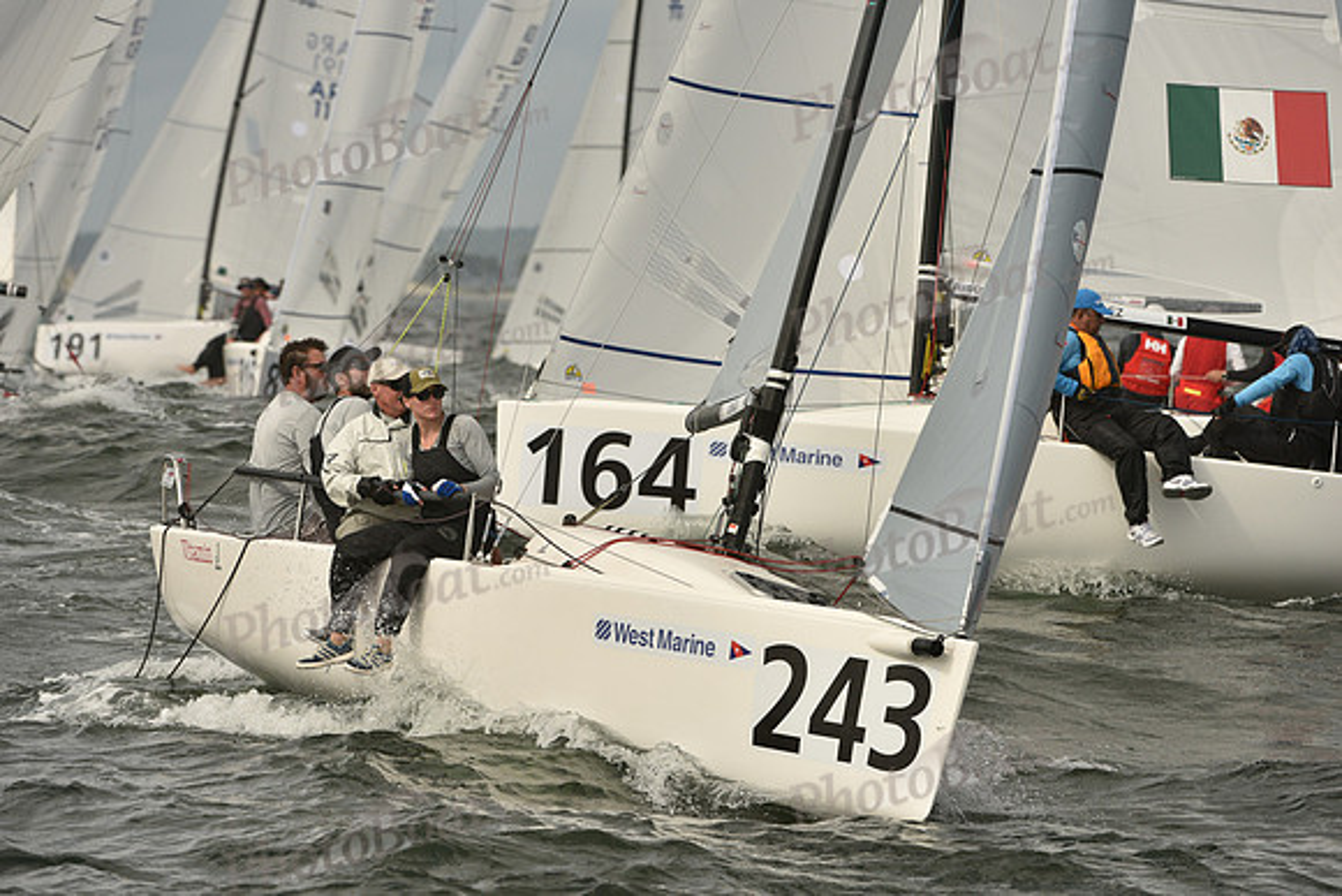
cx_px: 671
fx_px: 12304
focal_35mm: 330
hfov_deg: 6.2
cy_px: 448
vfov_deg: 4.2
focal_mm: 330
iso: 320
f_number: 8
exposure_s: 1/1250
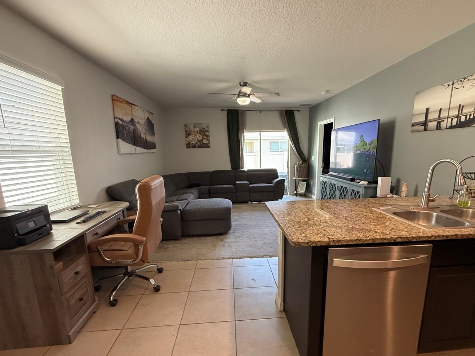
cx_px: 250
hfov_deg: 91.0
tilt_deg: -9.9
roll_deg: +1.5
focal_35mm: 17
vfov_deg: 74.5
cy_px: 196
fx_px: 233
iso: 640
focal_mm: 2.22
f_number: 2.2
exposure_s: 1/120
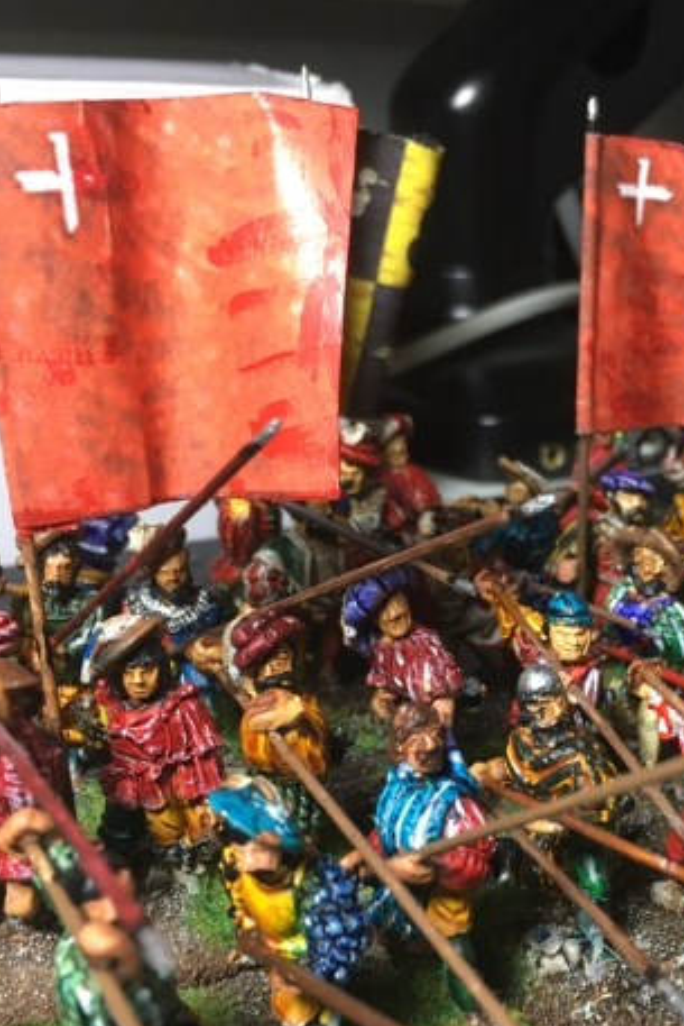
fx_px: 1452
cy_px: 642
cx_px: 580
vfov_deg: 38.6
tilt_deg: -20.7
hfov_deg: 25.9
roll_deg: -3.6
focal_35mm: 51
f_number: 2.2
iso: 64
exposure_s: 1/33
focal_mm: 4.15
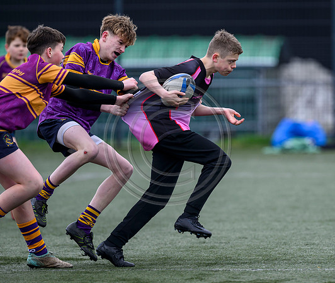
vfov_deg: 3.4
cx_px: 213
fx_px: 4750
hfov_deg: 4.0
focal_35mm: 468
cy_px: 142
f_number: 3.5
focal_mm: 400
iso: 500
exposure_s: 1/2500
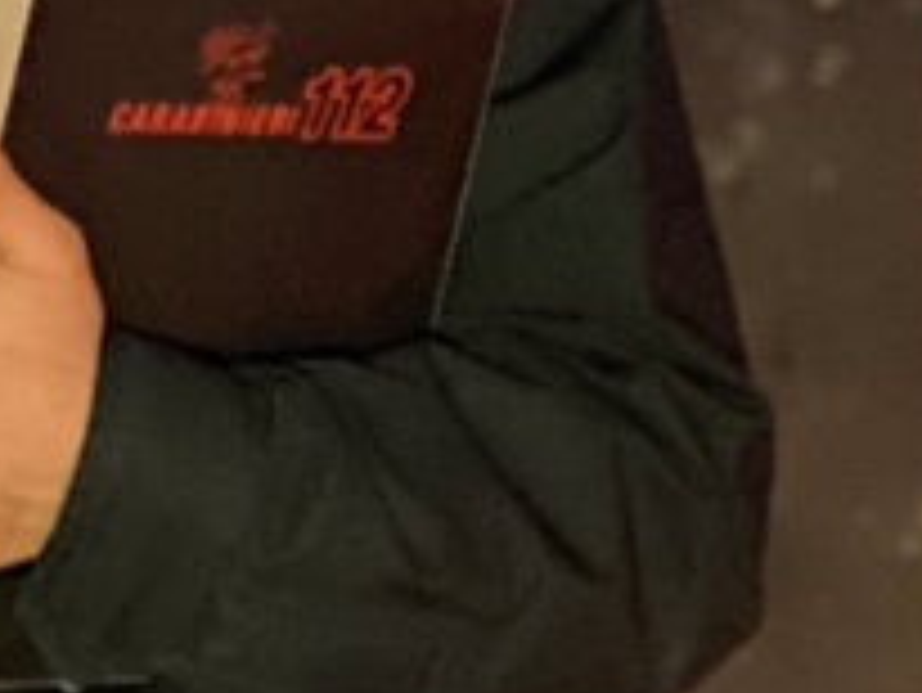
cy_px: -981
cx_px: 121
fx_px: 6929
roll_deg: -4.3
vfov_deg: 5.5
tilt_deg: +9.7
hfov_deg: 7.6
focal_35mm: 260
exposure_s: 1/14
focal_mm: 6
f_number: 2
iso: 1600
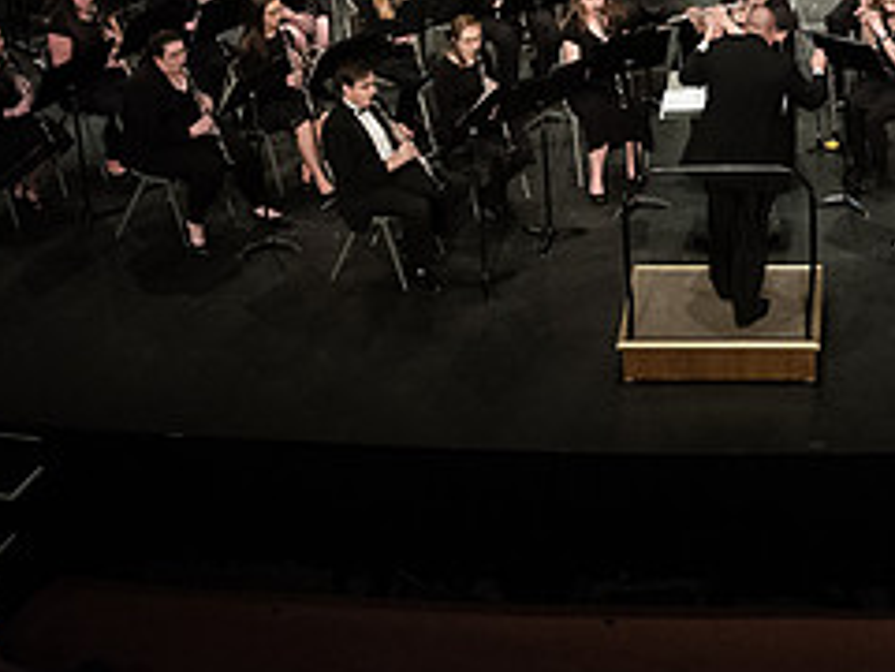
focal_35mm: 93
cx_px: 757
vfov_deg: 15.5
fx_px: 2405
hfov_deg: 20.8
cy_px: -32
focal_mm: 40
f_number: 4
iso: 4000
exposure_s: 1/200
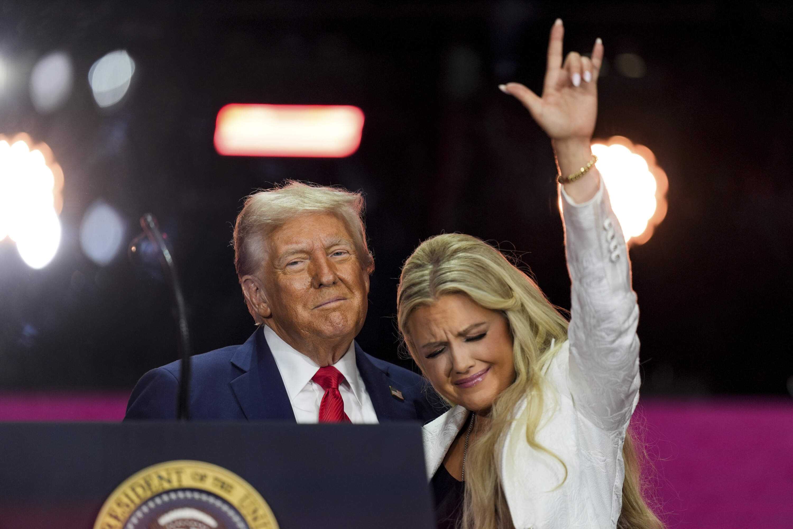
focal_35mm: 300
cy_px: 264
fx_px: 6608
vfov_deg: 4.6
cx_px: 396
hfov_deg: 6.9
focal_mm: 300
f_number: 2.8
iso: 500
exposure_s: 1/500
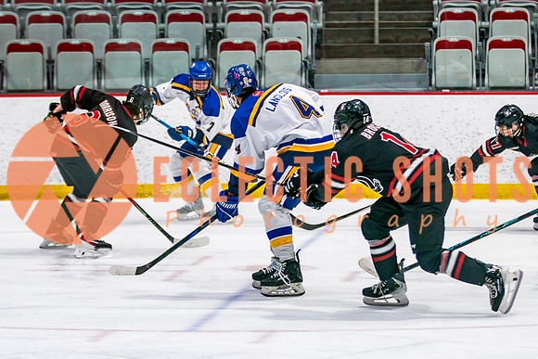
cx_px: 229
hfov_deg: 10.1
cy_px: 214
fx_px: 3053
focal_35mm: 204
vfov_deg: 6.7
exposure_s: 1/640
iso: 320
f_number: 2.8
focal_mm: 100
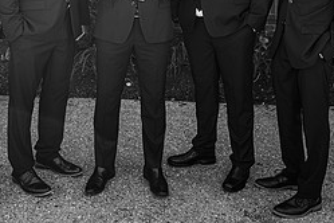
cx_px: 141
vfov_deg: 22.7
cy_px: -28
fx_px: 520
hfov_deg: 35.6
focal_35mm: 56
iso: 125
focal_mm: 24
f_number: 2.2
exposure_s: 1/500
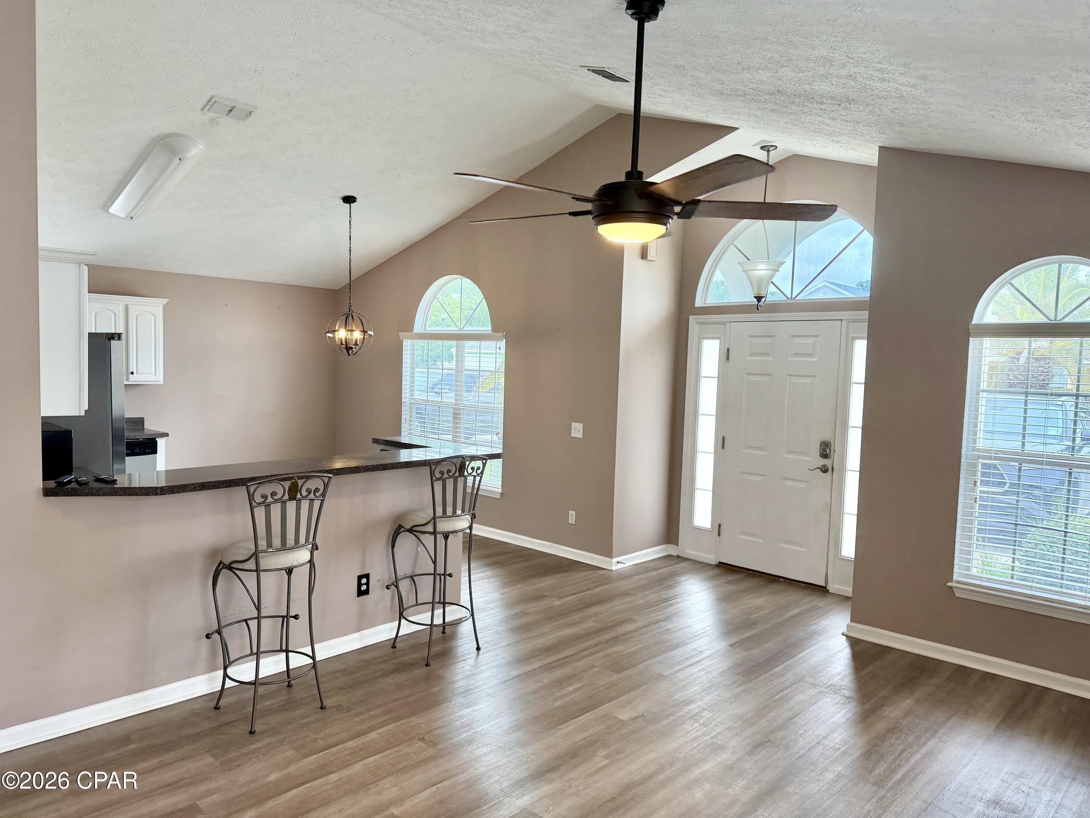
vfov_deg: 56.8
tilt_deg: -4.5
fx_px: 756
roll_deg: -2.0
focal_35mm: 24
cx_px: 545
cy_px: 409
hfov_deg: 71.6
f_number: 1.78
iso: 200
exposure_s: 1/228
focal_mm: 6.76
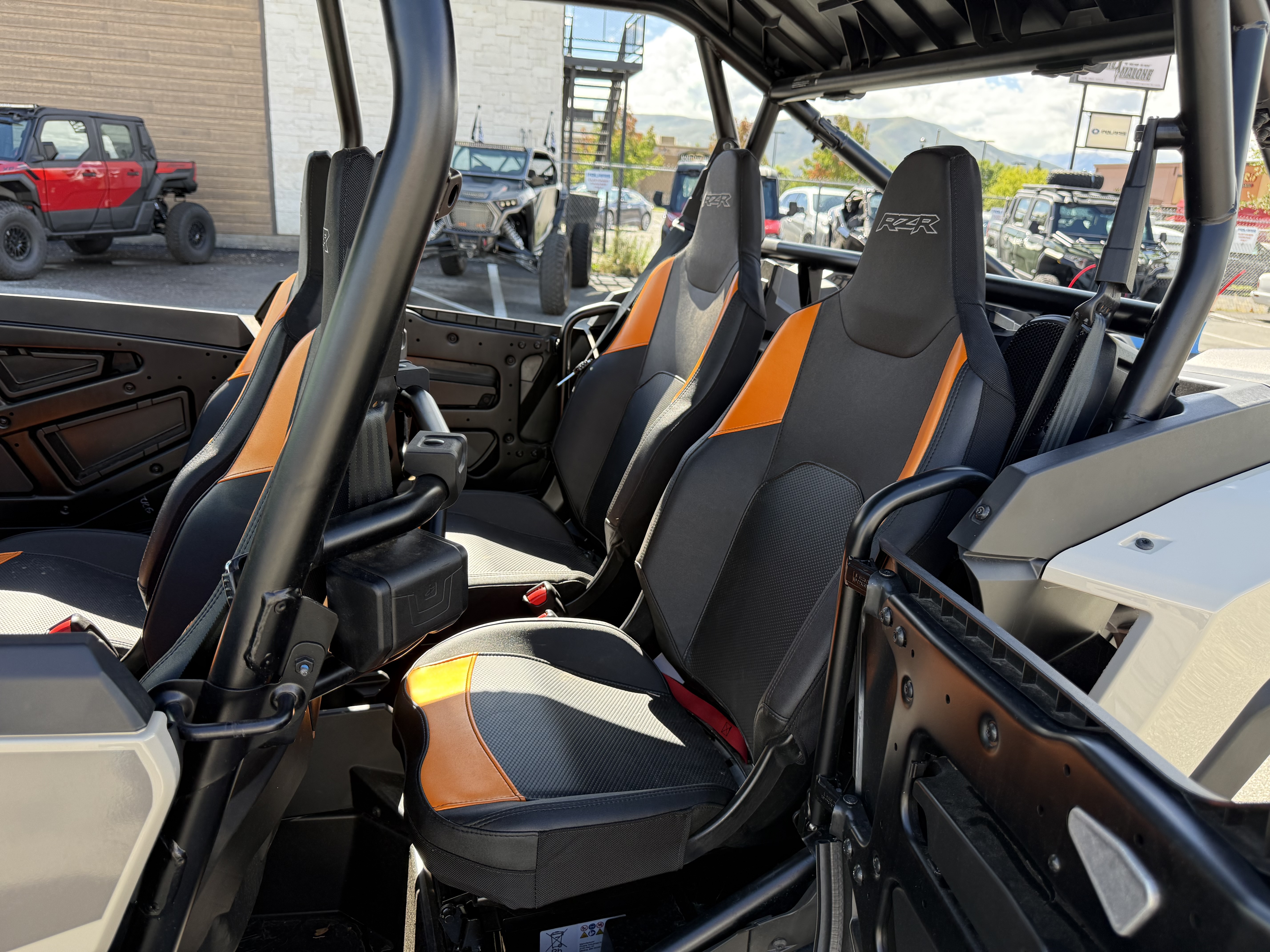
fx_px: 881
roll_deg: -3.4
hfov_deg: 71.6
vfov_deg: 56.8
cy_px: 476
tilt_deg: -17.4
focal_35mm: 24
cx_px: 635
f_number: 1.78
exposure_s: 1/476
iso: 100
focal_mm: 6.76
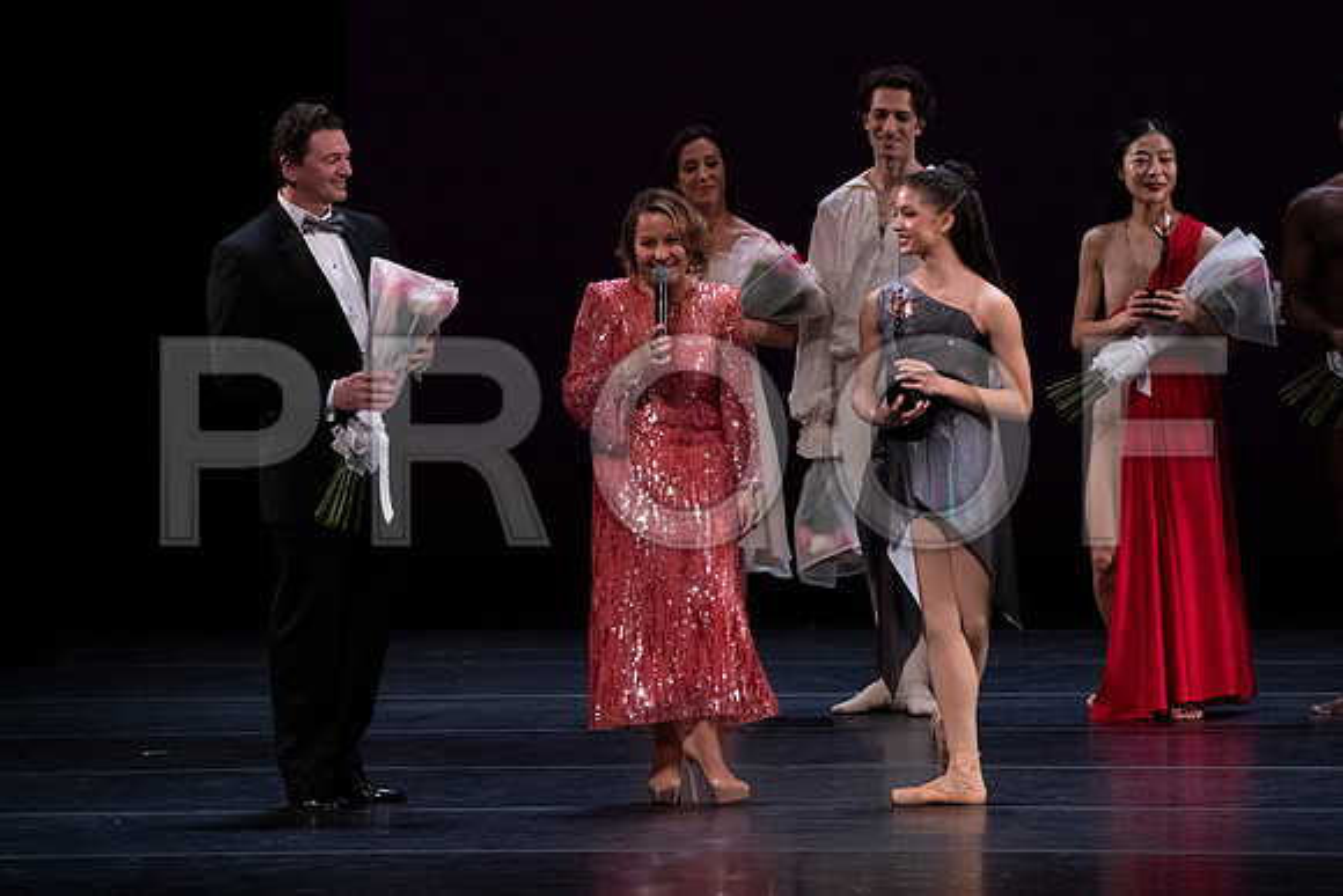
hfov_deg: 5.2
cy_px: 448
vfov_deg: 3.4
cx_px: 672
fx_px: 14925
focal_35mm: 400
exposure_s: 1/320
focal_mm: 400
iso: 12800
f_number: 14
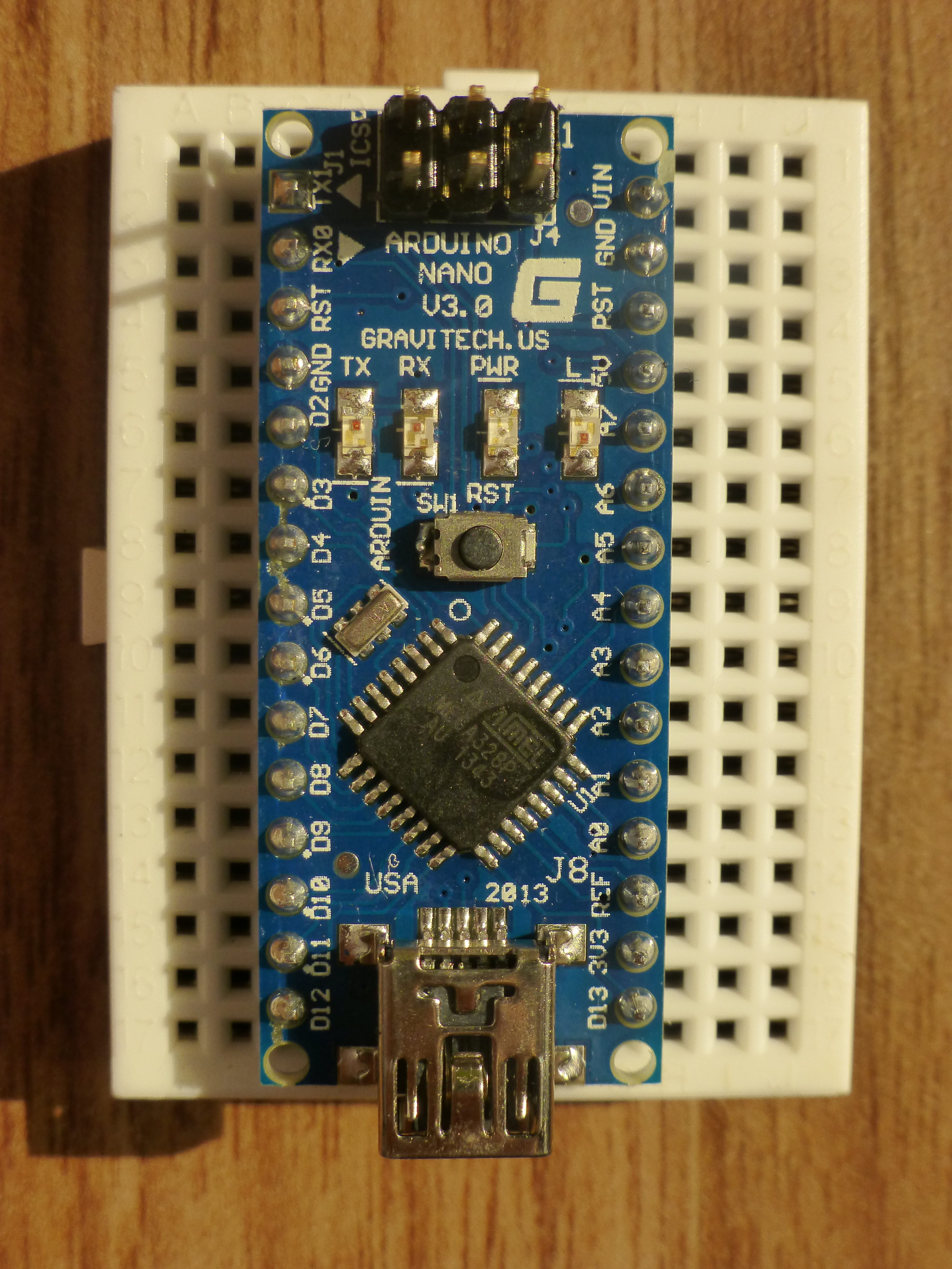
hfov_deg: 28.6
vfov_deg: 37.5
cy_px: 634
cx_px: 476
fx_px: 1870
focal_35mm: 51
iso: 200
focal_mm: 9
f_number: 4.4
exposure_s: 1/400
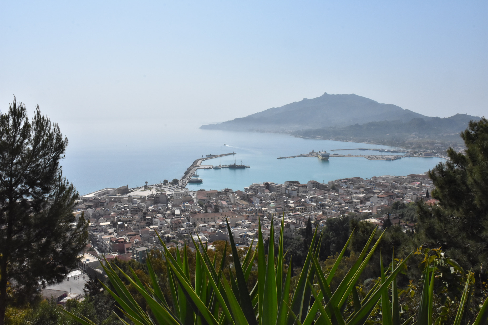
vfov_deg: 43.6
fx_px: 407
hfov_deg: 61.9
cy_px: 162
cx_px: 244
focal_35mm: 30
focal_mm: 20
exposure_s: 1/1250
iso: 1600
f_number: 18
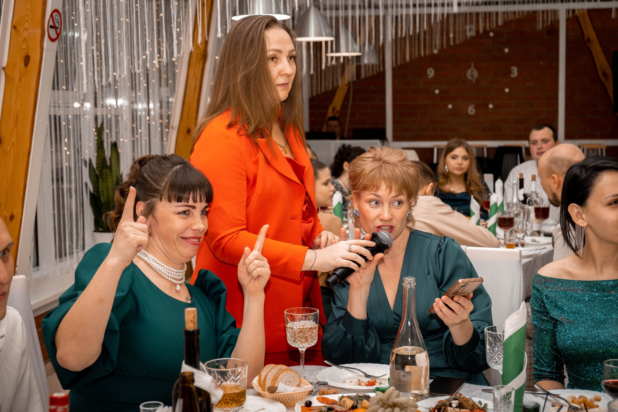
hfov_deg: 36.9
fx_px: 927
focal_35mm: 54
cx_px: 309
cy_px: 206
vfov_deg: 25.1
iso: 640
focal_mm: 35.8
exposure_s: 1/180
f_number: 3.6
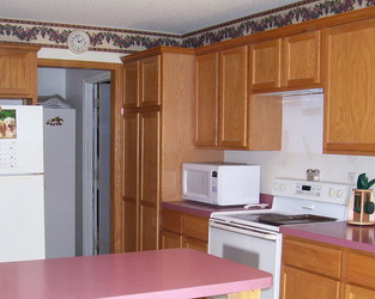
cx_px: 158
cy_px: 198
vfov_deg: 28.4
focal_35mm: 53
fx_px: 588
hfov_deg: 35.3
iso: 125
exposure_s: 1/60
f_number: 2.7
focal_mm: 5.6
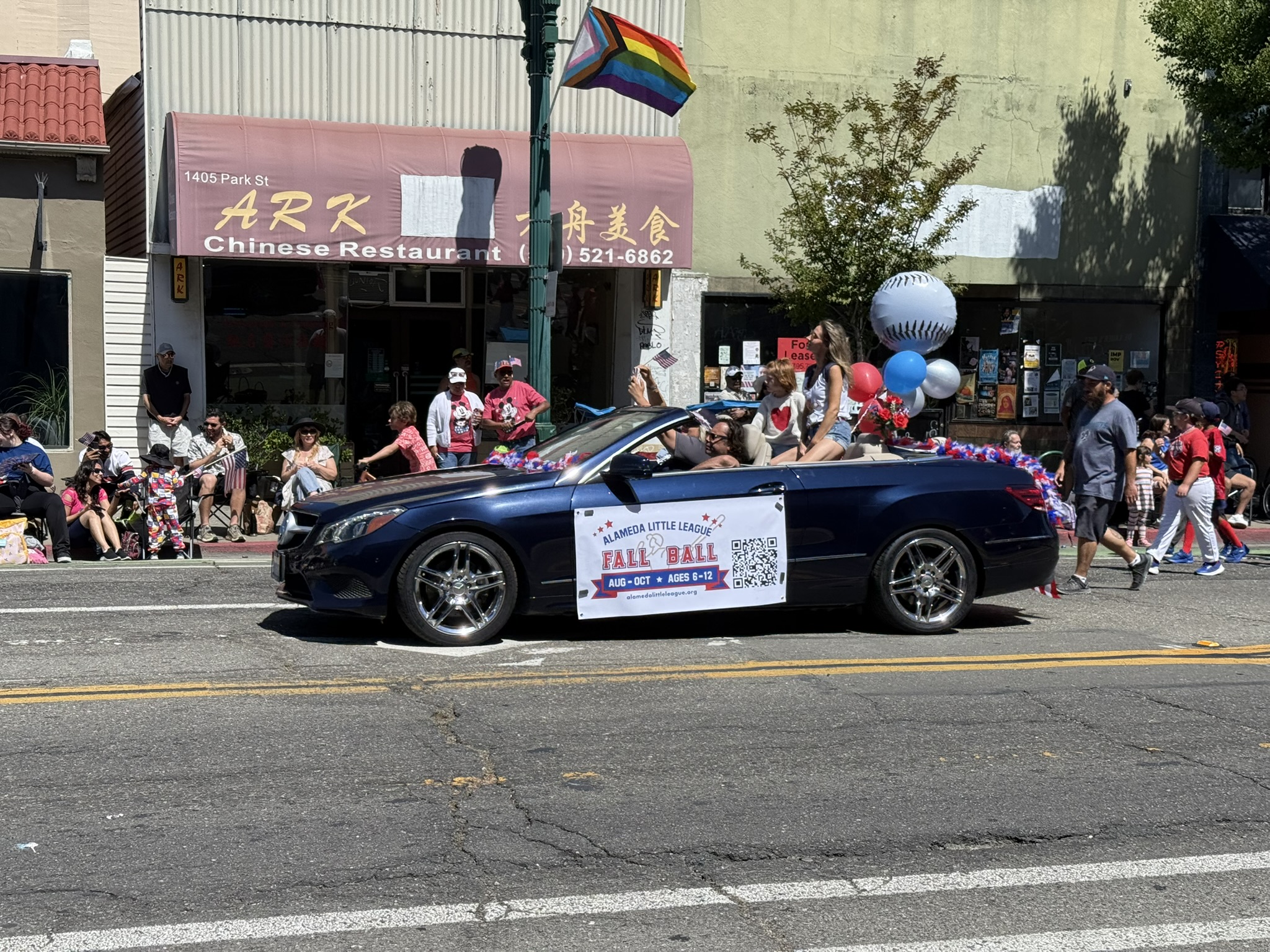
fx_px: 1761
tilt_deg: -4.0
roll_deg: -2.0
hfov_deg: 39.7
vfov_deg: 30.3
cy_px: 476
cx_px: 635
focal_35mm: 48
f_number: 1.78
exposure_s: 1/4329
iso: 64
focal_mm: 6.76
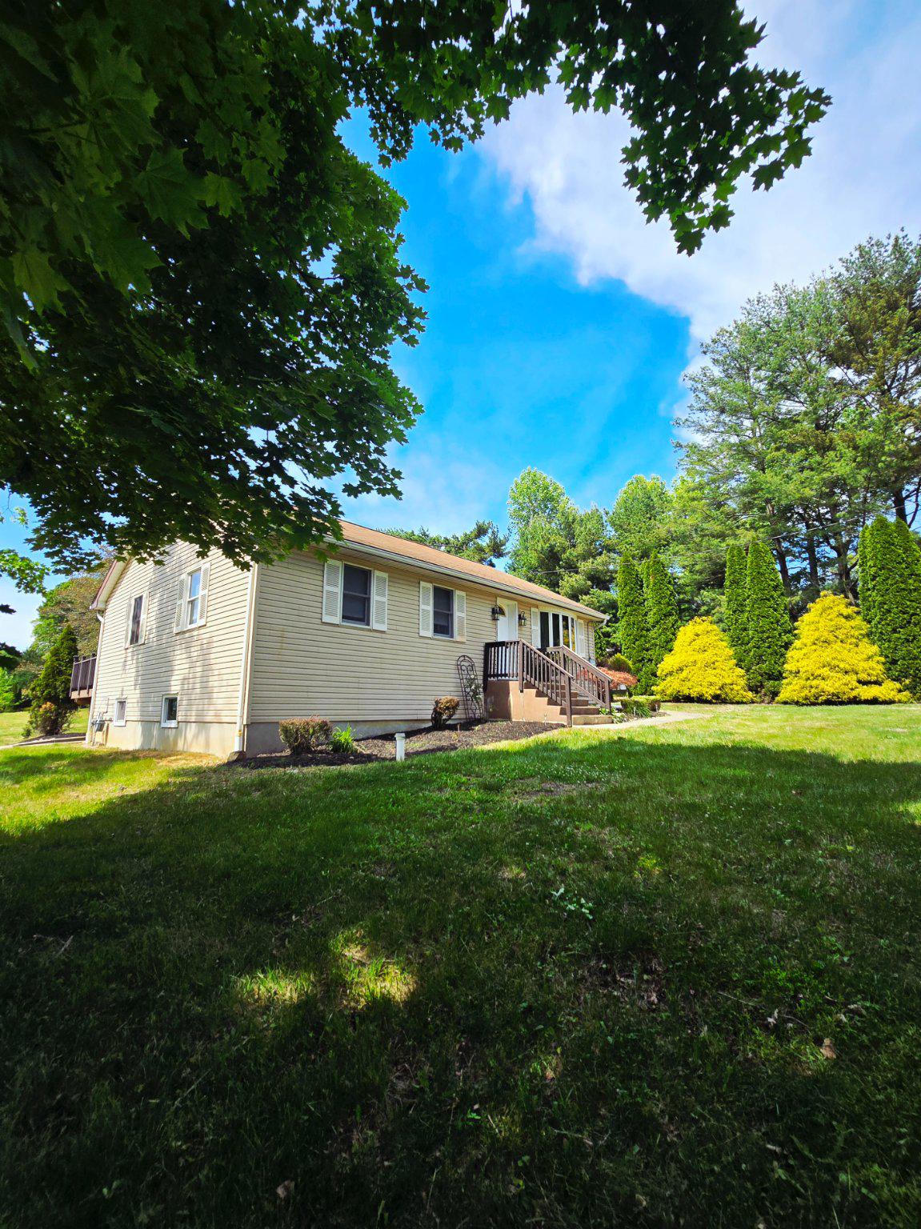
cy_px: 614
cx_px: 460
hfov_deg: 89.9
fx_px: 461
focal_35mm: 13
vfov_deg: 106.2
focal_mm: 2.2
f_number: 2.2
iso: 50
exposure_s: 1/909
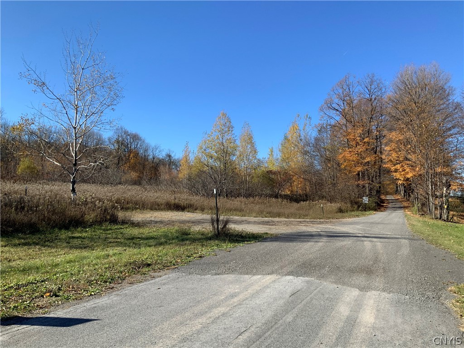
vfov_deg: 48.2
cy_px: 174
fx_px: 389
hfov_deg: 61.7
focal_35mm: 29
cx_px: 232
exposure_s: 1/1377
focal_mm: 3
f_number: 1.8
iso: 16
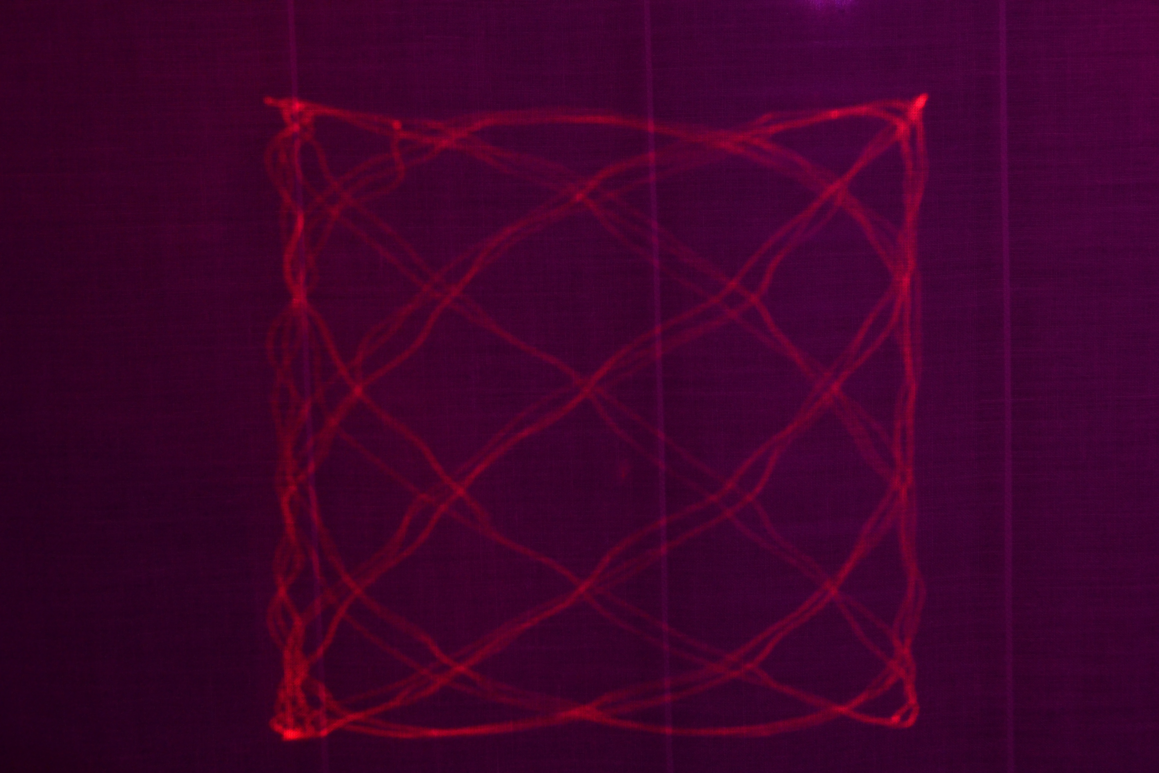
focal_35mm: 52
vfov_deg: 25.8
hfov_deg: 37.9
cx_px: 580
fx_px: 1690
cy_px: 386
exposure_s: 12.3
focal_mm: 35
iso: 800
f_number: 8
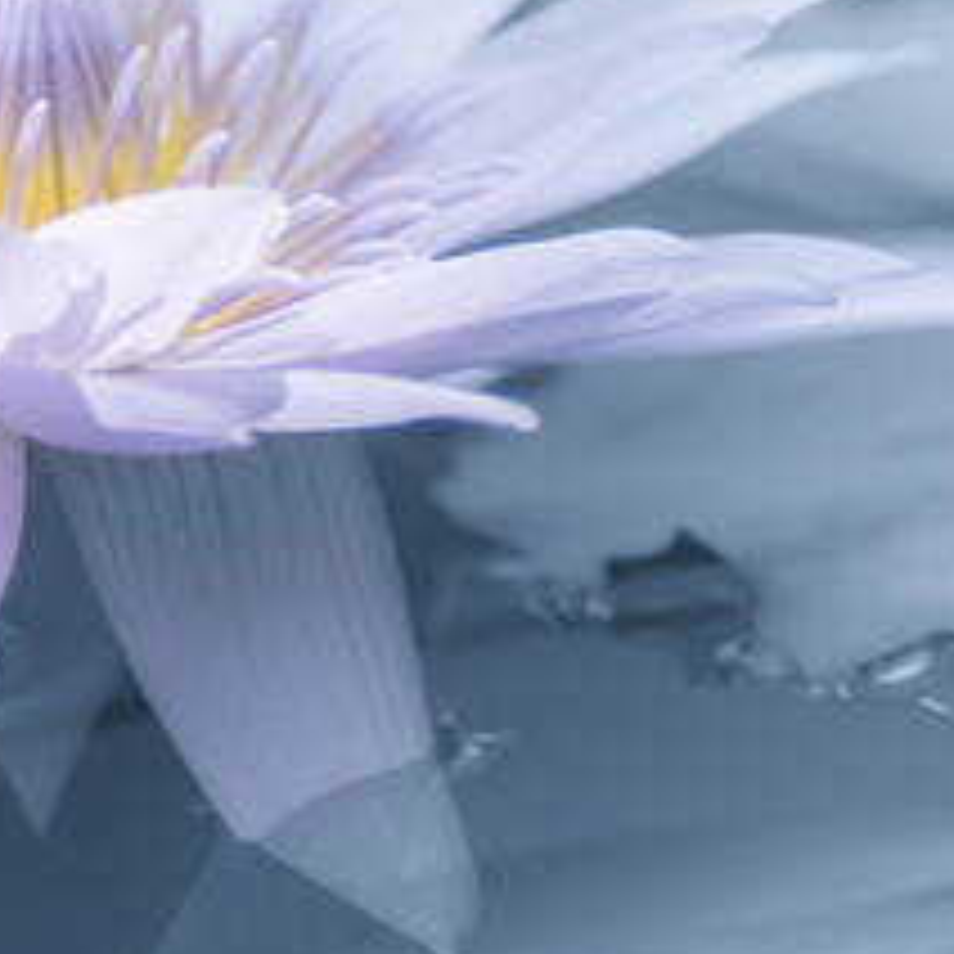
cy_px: 466
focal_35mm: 1204
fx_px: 37541
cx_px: 490
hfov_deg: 1.5
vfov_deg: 1.5
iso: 400
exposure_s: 1/8000
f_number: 2.8
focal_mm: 300
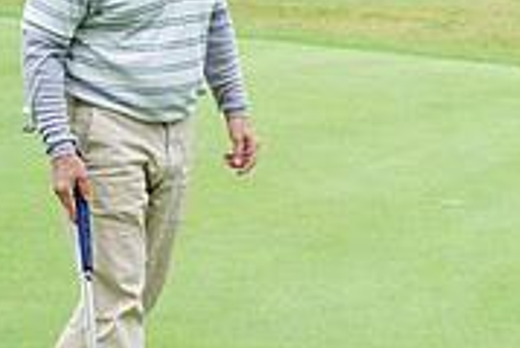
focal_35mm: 165
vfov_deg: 8.3
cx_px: 633
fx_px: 2387
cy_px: 358
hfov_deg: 12.1
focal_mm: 51
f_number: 5.6
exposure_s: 1/100
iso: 125
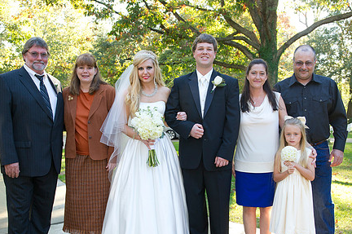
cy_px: 147
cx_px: 174
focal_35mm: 43
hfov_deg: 45.5
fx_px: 420
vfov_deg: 31.0
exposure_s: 1/160
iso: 500
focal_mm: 32
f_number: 5.6
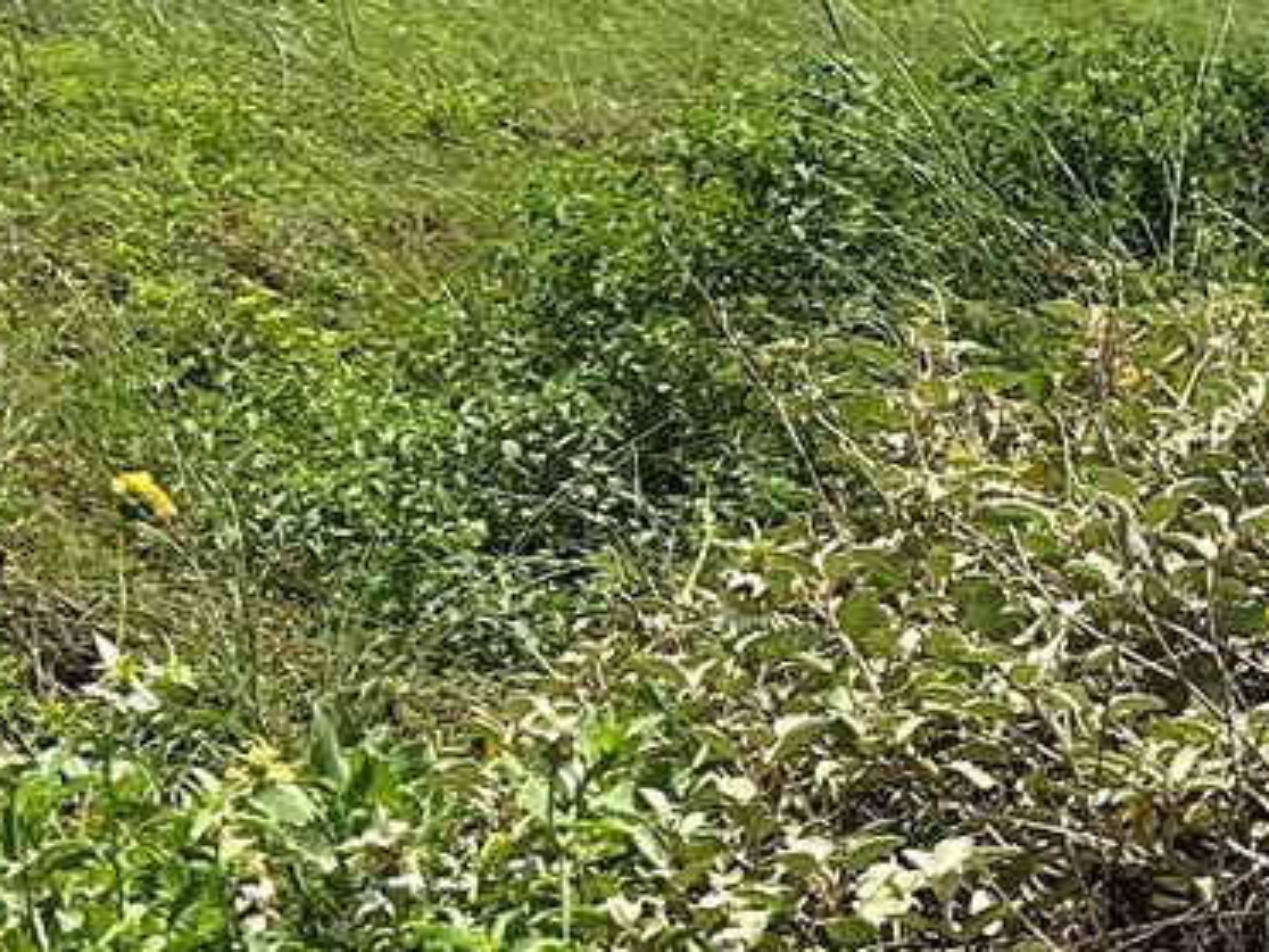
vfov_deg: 10.3
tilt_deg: -11.0
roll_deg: -1.9
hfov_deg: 12.8
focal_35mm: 143
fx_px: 5242
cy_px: 764
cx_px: 2135
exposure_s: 1/4115
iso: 50
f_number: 1.5
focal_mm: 5.7
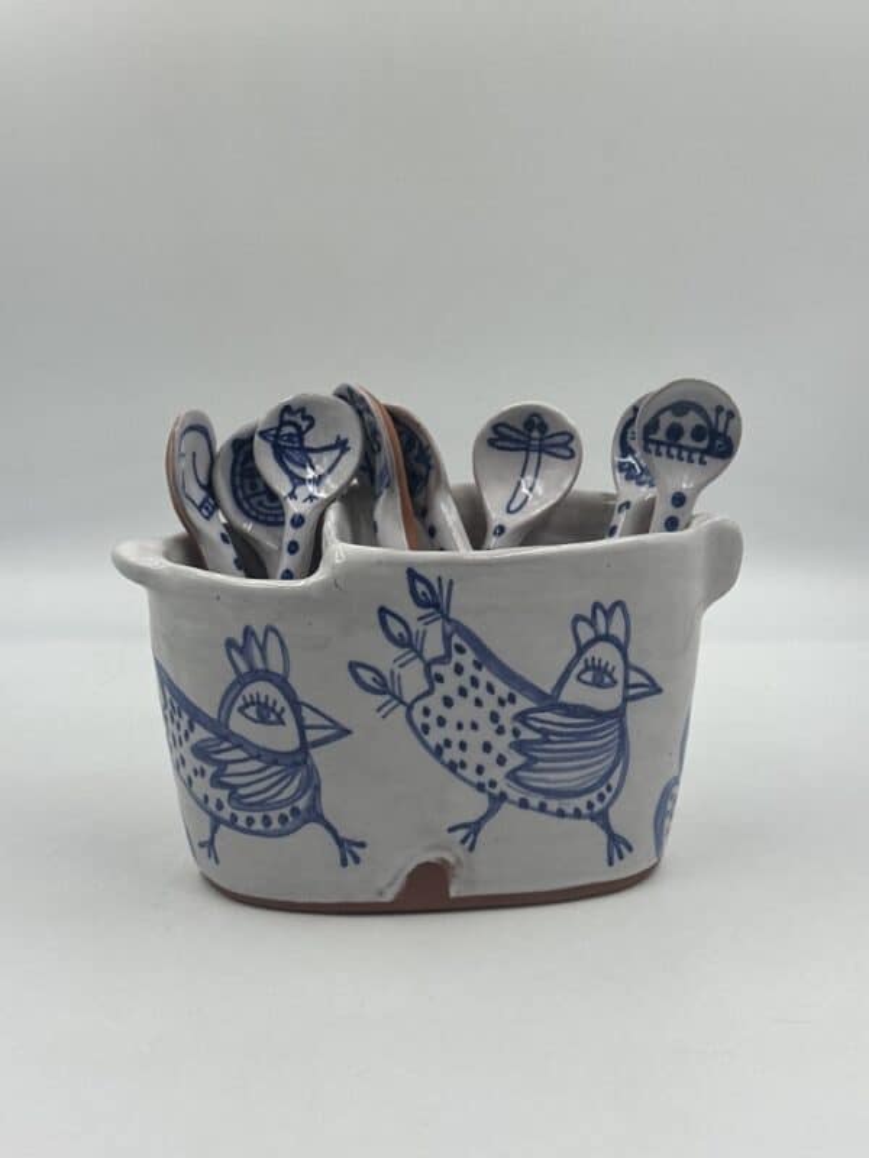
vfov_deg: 39.7
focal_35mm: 48
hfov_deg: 30.3
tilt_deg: -17.3
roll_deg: -0.9
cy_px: 579
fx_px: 1607
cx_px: 434
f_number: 1.78
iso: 64
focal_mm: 6.86
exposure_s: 1/690
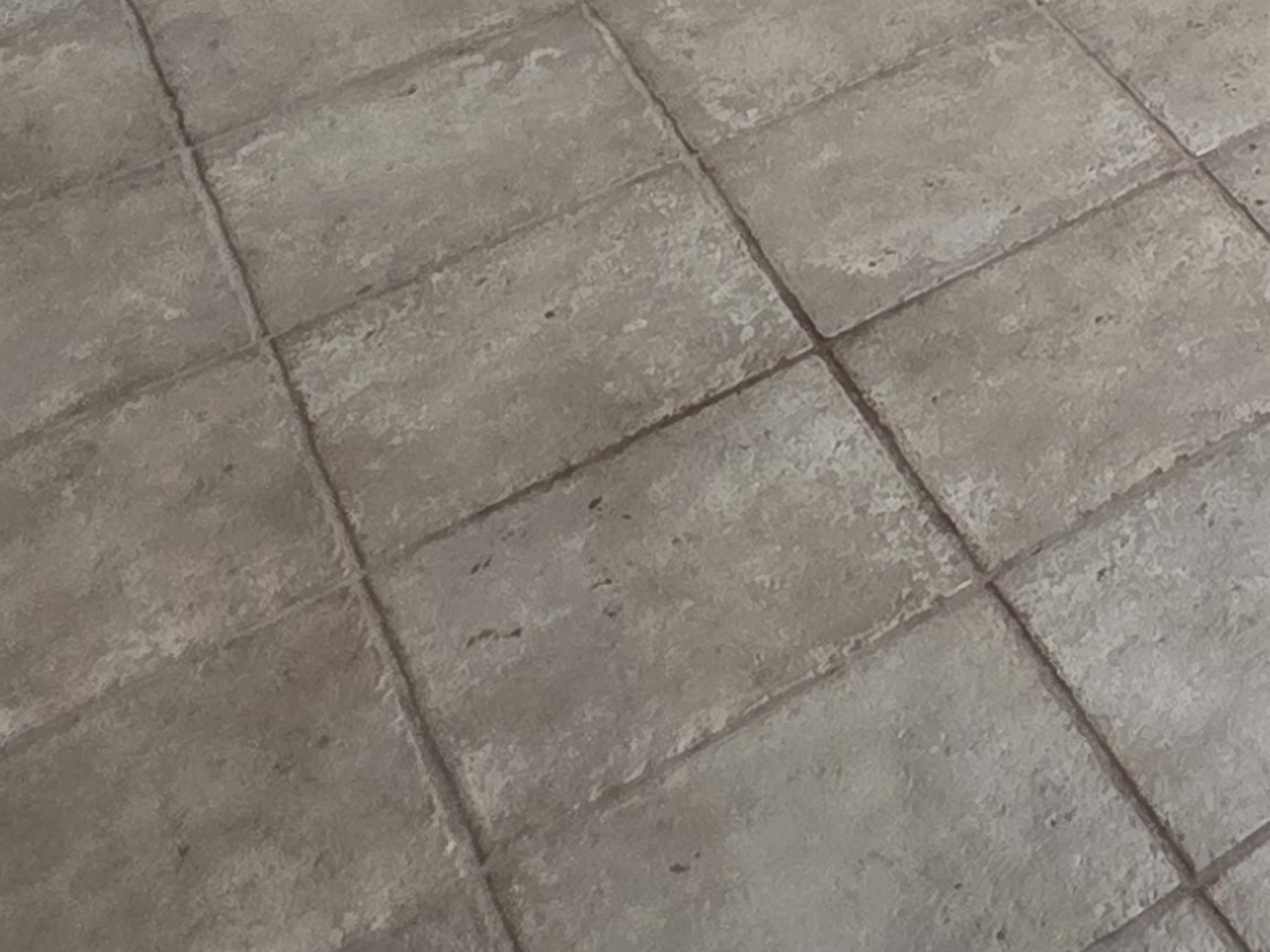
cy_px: -1445
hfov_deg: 22.5
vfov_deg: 13.9
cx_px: 2036
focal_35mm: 66
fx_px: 2421
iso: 250
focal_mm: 2.2
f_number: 1.9
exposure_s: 1/60
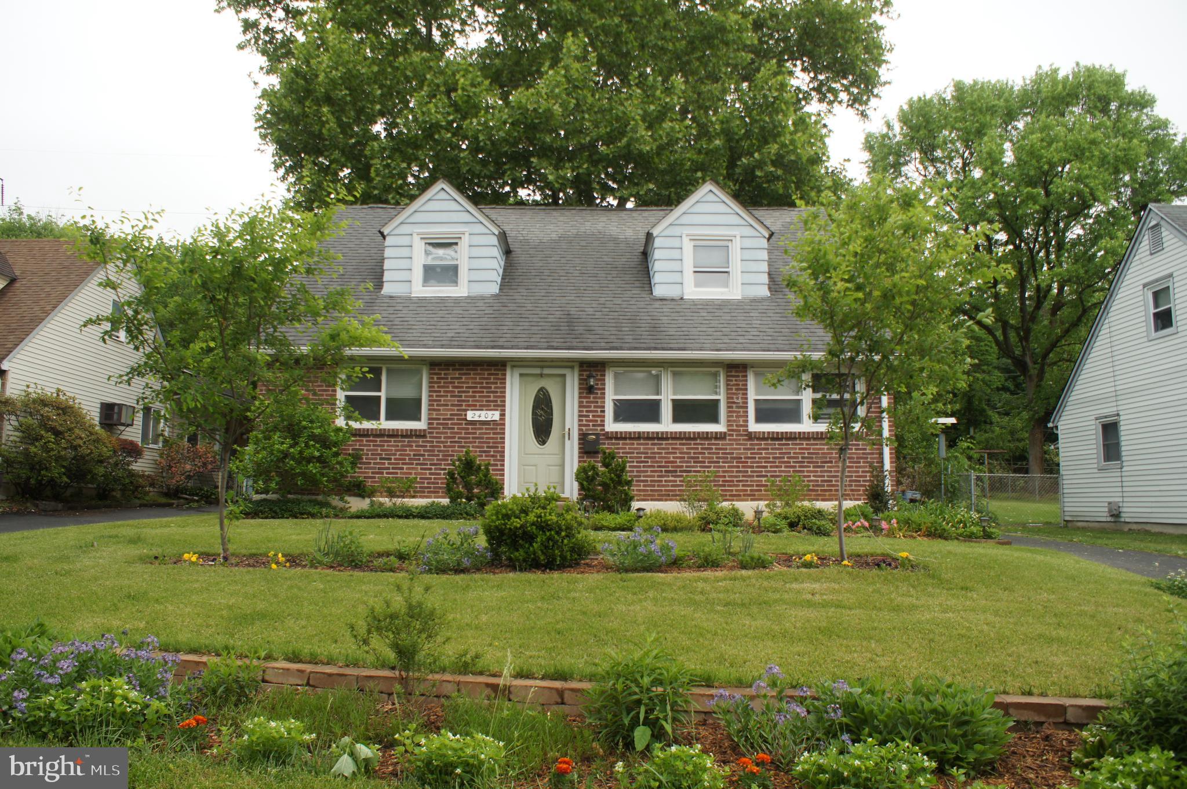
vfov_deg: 47.9
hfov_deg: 67.4
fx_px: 890
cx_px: 594
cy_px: 394
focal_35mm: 27
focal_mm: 18
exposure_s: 1/40
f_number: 4.5
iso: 100
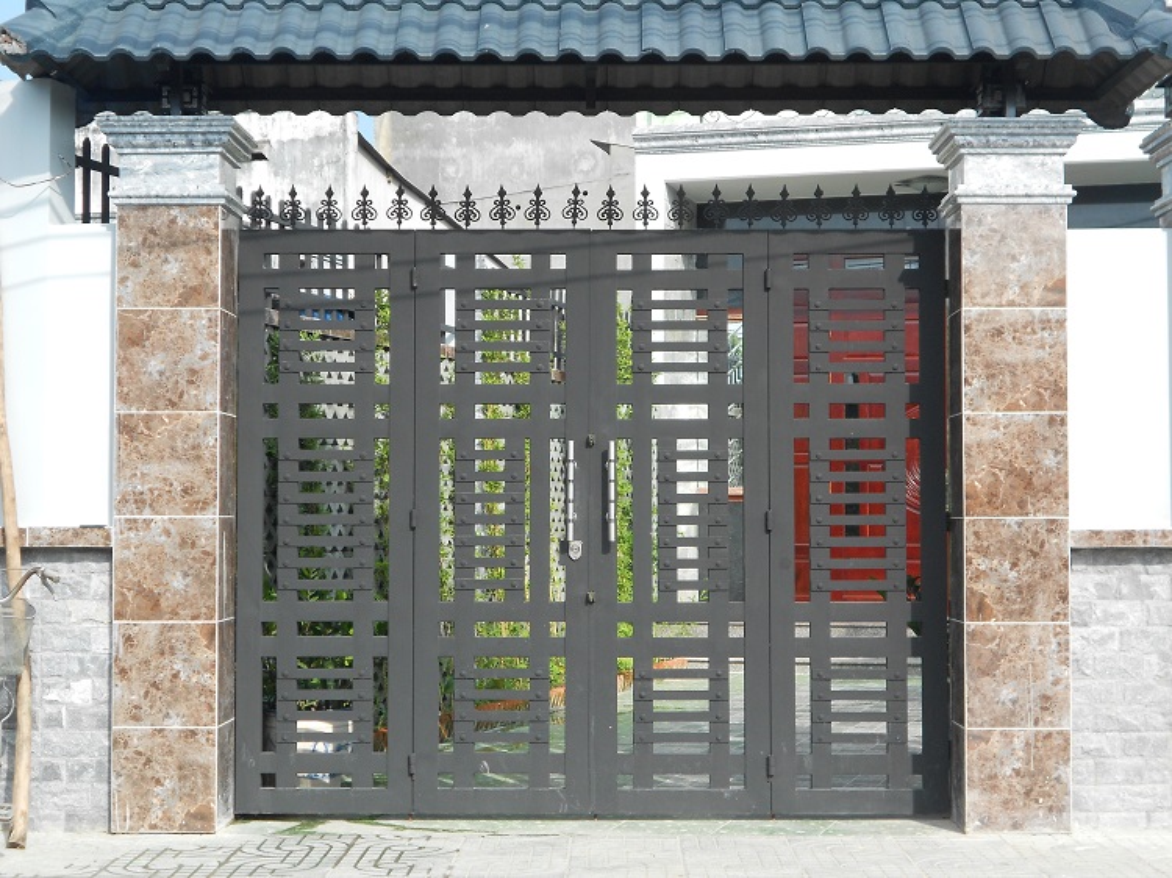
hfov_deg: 29.4
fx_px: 2234
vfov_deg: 22.2
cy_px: 439
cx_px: 586
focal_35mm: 66
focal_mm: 11.6
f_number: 5.3
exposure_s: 1/200
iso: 80
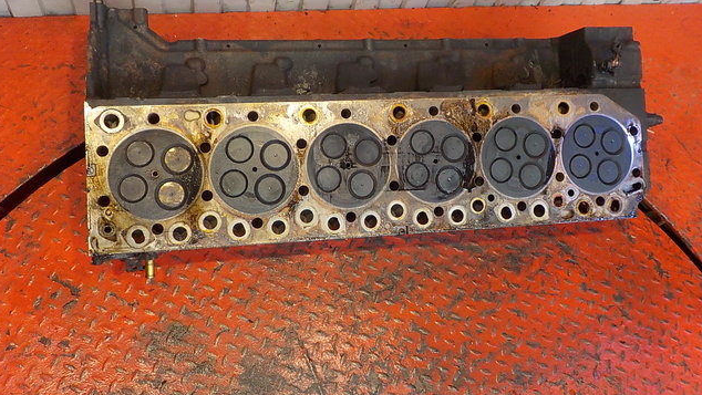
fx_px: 614
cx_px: 349
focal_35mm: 33
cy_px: 139
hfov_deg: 59.5
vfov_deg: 35.4
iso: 250
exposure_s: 1/30
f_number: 3.3
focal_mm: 4.1
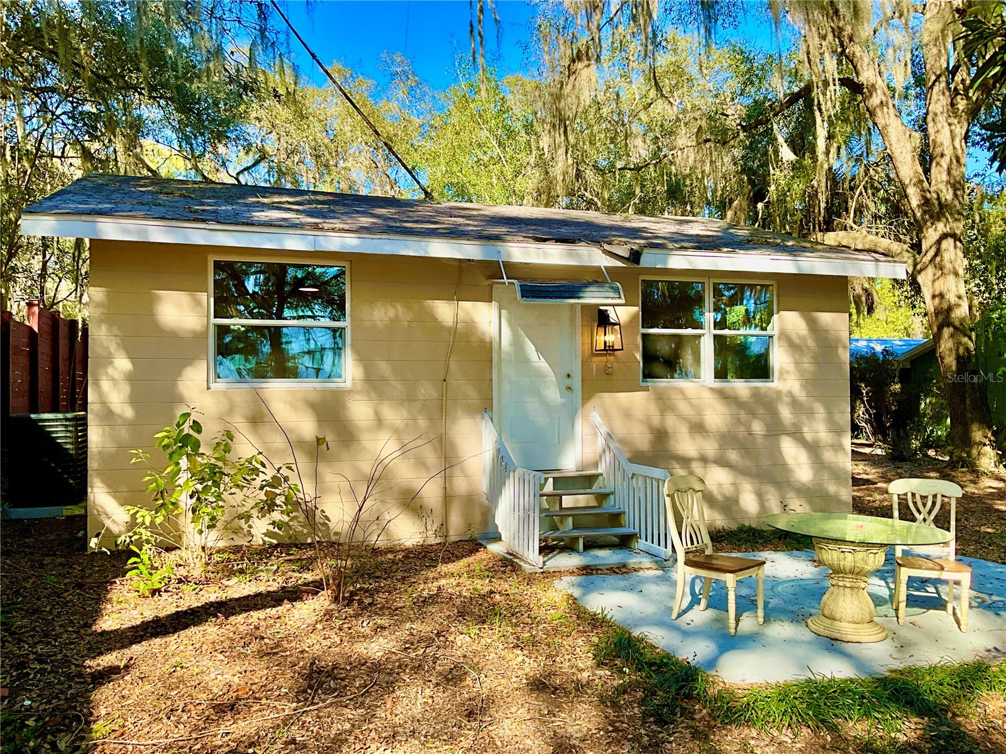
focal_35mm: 29
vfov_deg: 48.2
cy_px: 377
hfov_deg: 61.7
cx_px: 503
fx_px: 843
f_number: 1.8
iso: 25
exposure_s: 1/435
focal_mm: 3
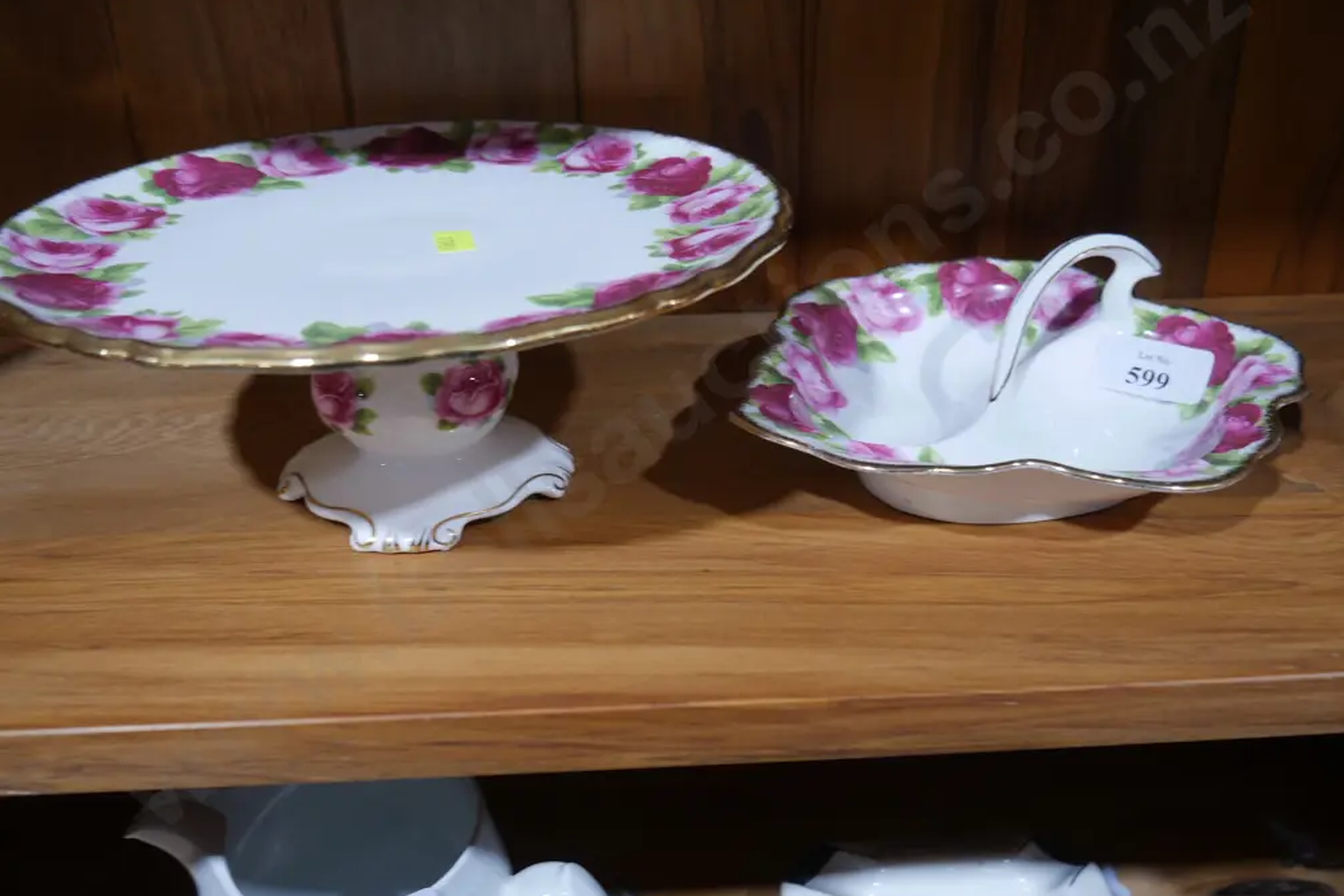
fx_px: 1269
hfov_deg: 55.8
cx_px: 685
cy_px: 400
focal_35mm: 34
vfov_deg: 38.8
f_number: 3.6
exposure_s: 1/60
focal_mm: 16
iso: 400
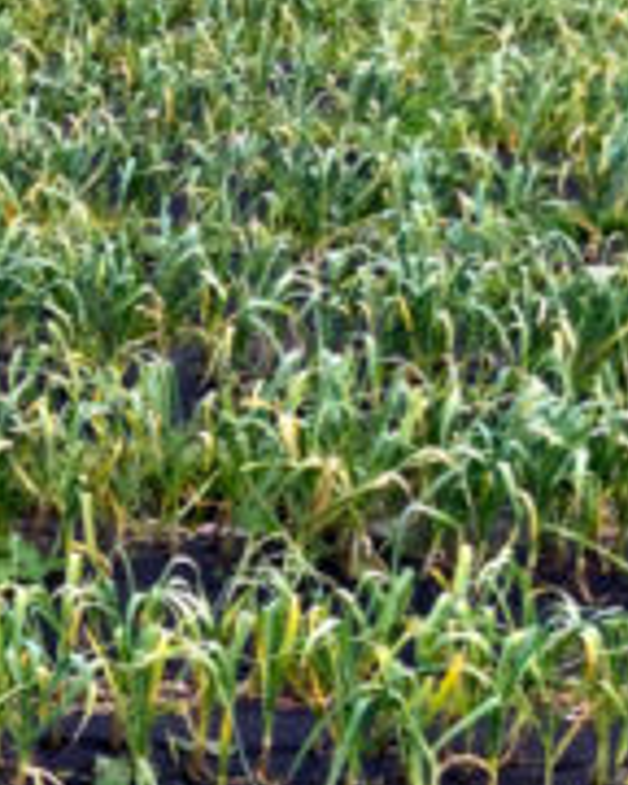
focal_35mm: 121
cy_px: 297
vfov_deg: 15.9
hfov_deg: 11.7
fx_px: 2811
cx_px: -536
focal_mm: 3
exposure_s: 1/154
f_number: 1.8
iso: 16
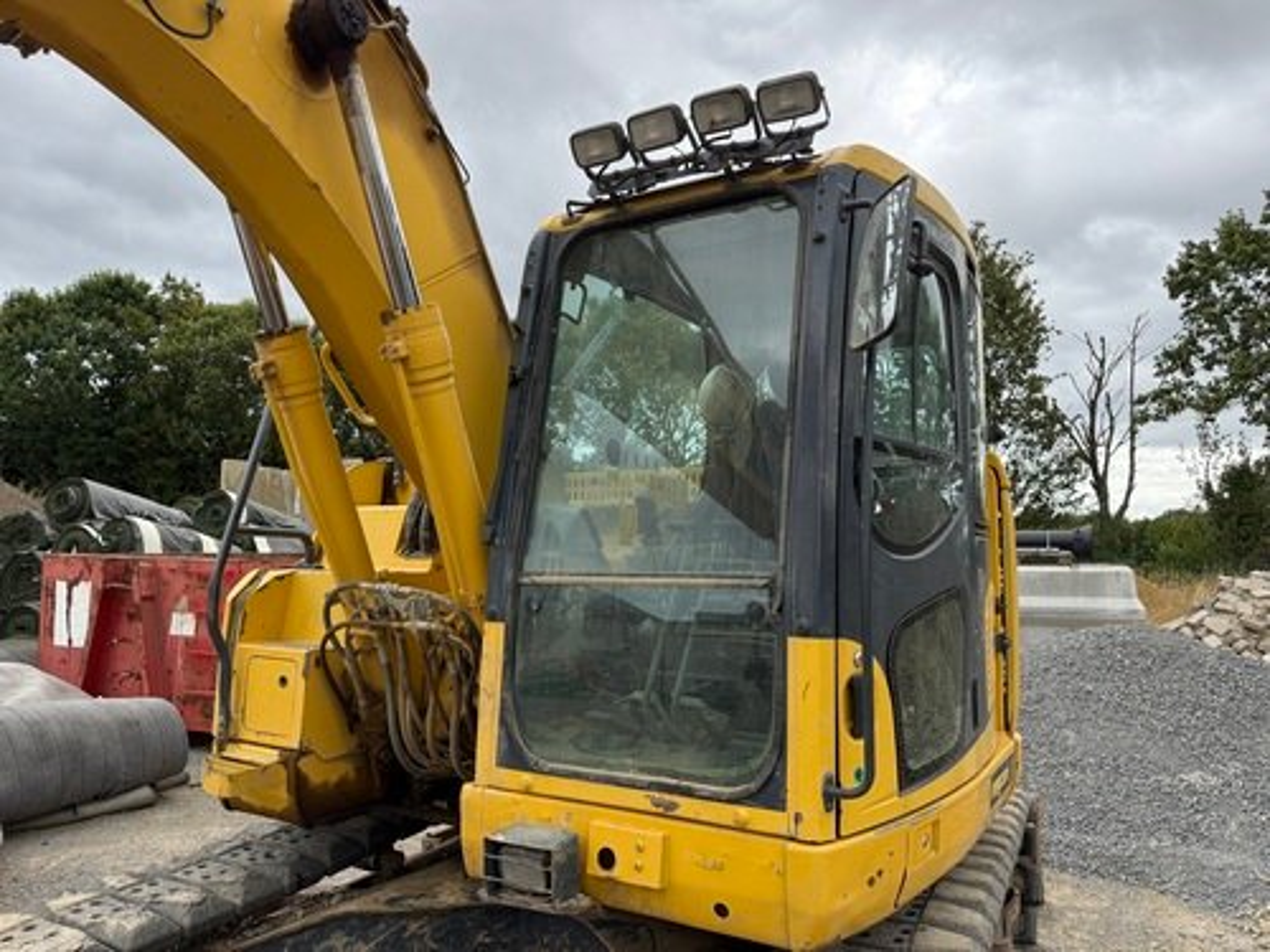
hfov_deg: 71.6
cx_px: 635
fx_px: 881
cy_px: 476
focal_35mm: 24
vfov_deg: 56.8
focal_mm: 6.76
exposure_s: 1/1618
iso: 100
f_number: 1.78
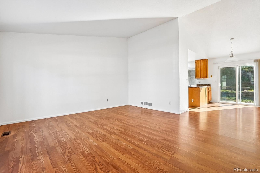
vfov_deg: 77.3
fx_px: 108
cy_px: 86
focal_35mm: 15
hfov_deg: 100.4
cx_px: 130
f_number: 8
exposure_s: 1/30
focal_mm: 10
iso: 160
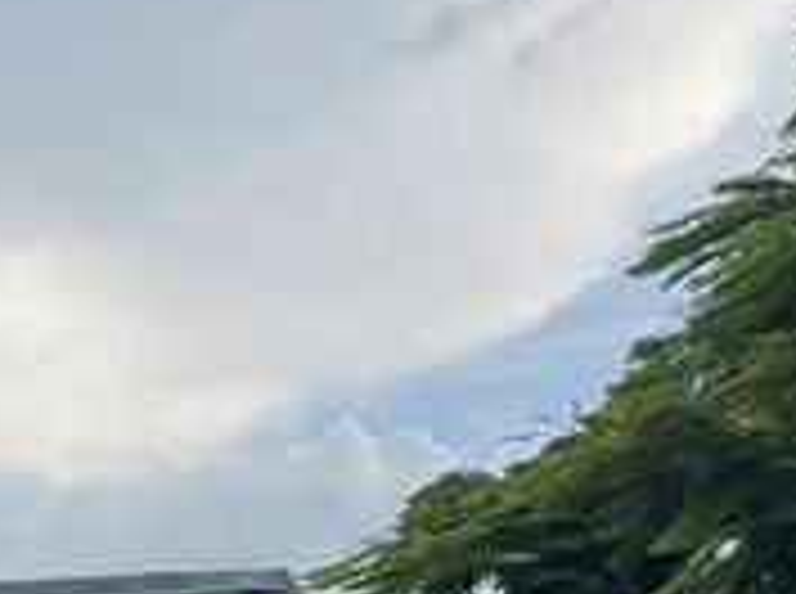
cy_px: 868
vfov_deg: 15.7
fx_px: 1997
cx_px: -612
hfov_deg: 18.2
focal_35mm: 87
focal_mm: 6.76
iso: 80
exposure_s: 1/3413
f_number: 1.78
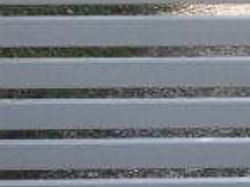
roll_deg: +0.9
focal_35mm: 158
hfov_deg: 11.8
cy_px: 36
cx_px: 400
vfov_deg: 9.4
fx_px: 1140
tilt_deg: -15.8
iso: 32
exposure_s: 1/1466
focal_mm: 4.15
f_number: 2.2
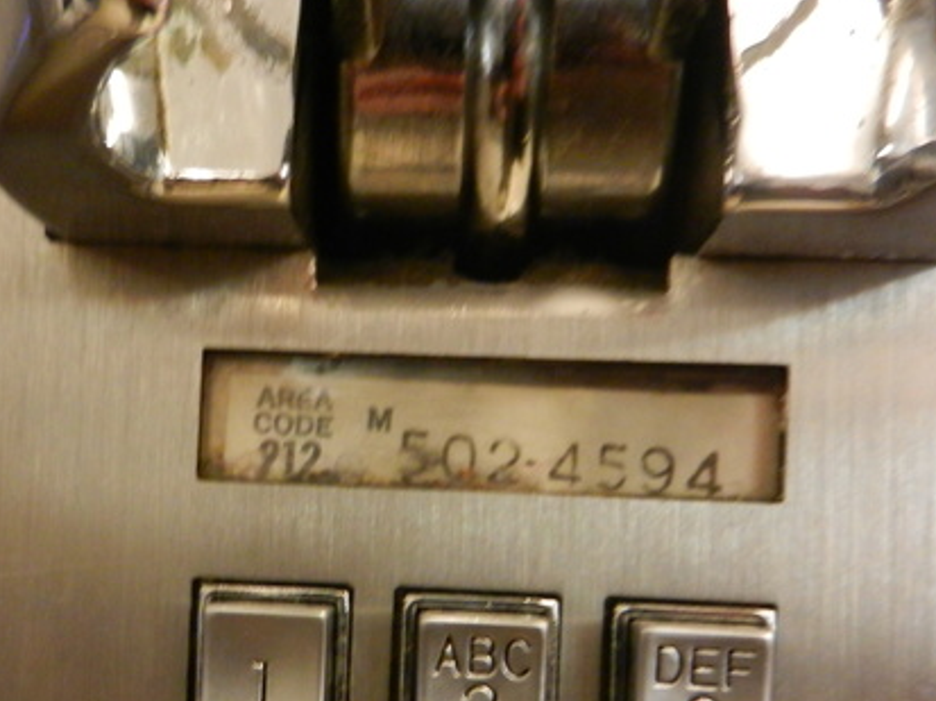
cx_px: 308
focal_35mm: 48
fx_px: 1297
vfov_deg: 29.6
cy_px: 549
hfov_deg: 39.2
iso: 400
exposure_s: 1/15
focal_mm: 4.5
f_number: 3.5
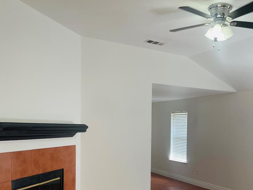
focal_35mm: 39
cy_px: 136
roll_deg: -1.2
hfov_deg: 46.6
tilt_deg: -1.7
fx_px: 285
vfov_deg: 36.2
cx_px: 182
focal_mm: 4.2
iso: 80
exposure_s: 1/120
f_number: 1.6
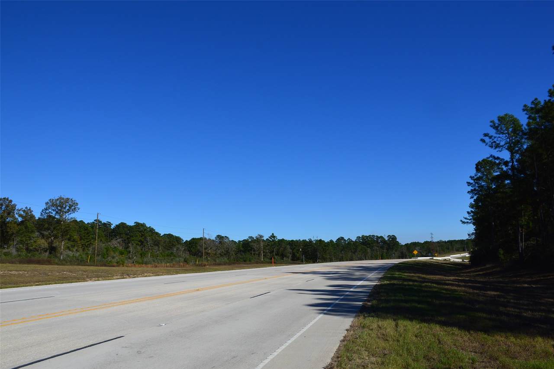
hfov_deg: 67.4
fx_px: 415
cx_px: 277
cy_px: 184
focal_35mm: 27
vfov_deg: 47.8
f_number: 11
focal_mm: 18
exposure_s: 1/500
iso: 200
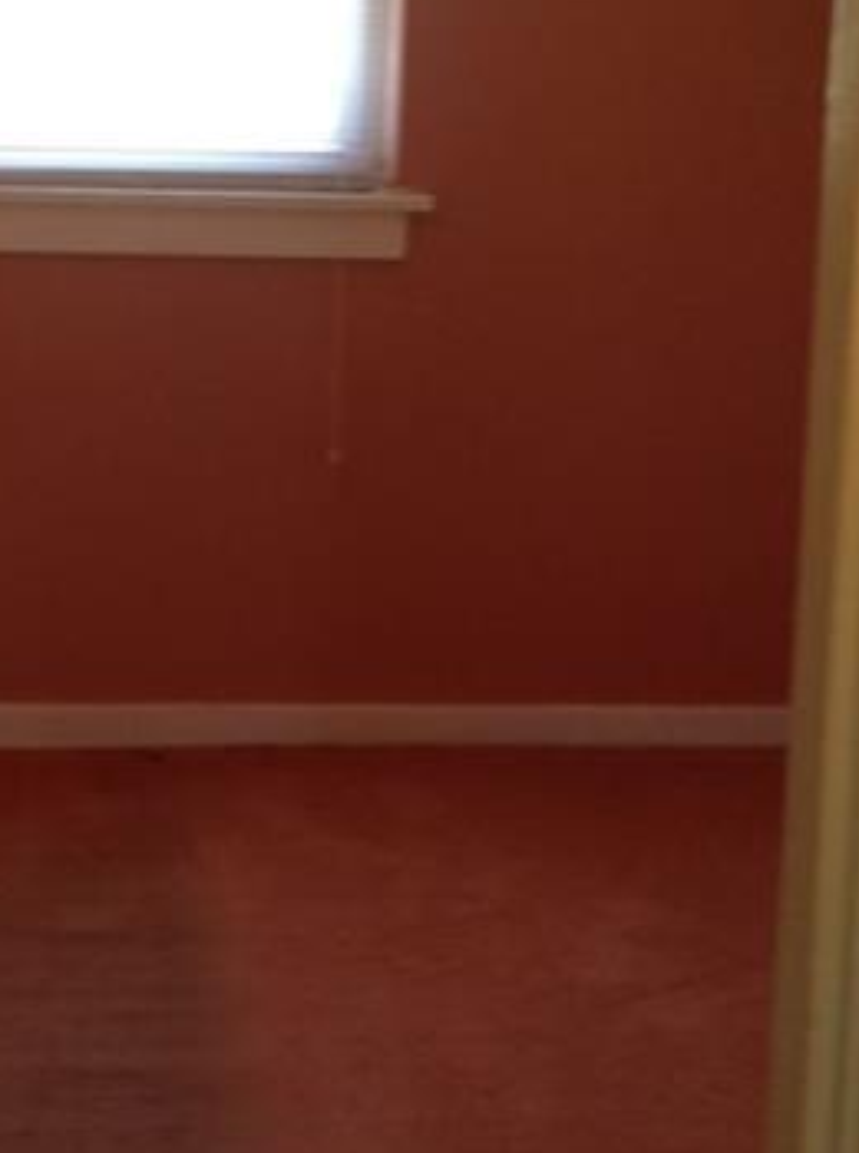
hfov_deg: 18.9
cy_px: 291
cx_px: 167
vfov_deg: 25.1
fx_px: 2559
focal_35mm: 77
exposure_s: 1/15
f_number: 2.4
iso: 50
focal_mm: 4.28
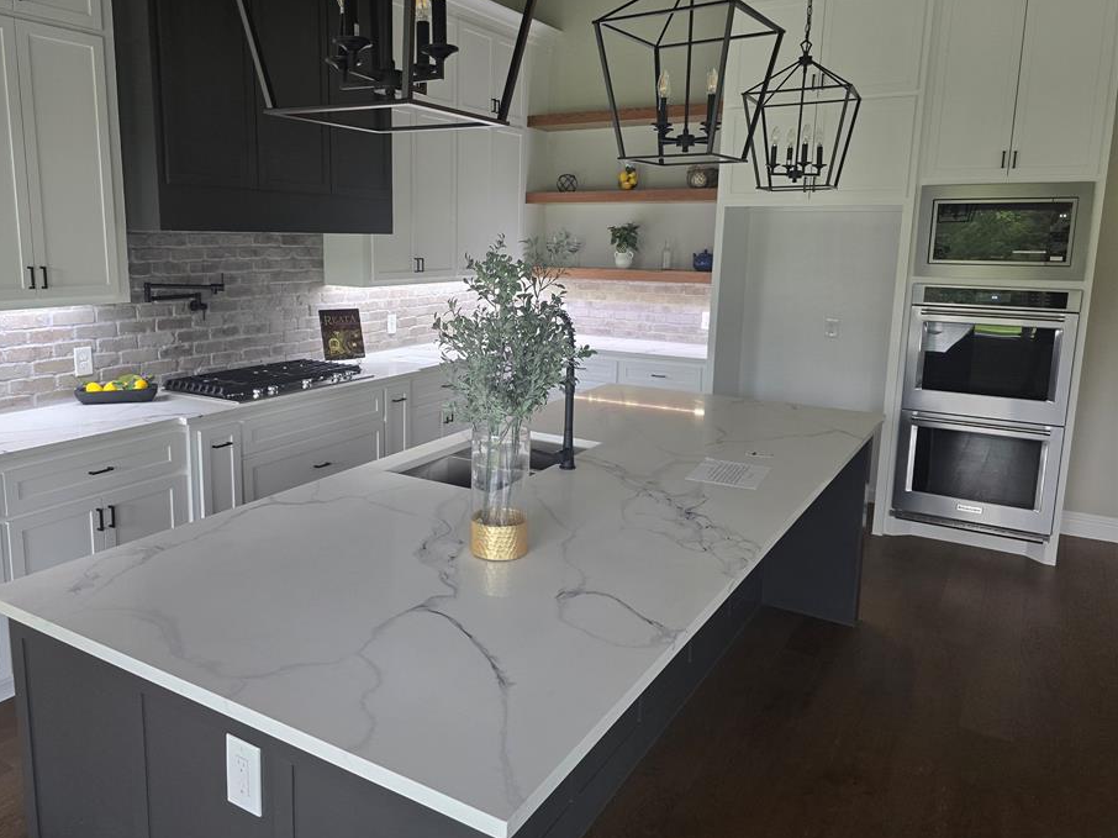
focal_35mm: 26
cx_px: 487
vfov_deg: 53.0
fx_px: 840
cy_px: 381
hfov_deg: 67.1
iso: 200
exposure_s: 1/120
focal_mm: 6.3
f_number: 1.7
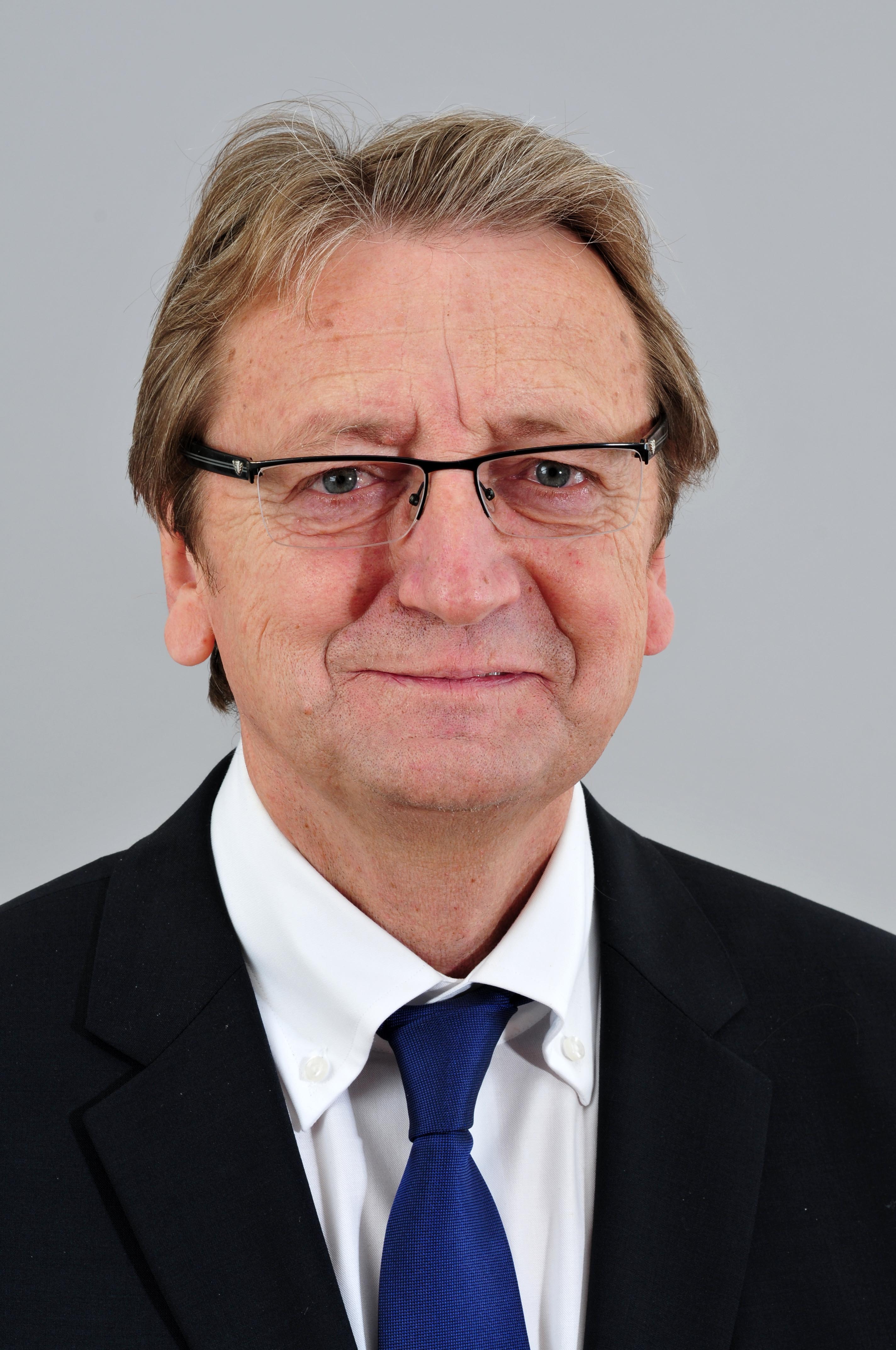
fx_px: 4772
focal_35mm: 128
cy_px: 675
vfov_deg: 16.1
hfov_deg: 10.7
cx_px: 448
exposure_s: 1/125
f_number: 11
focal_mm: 85
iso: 200
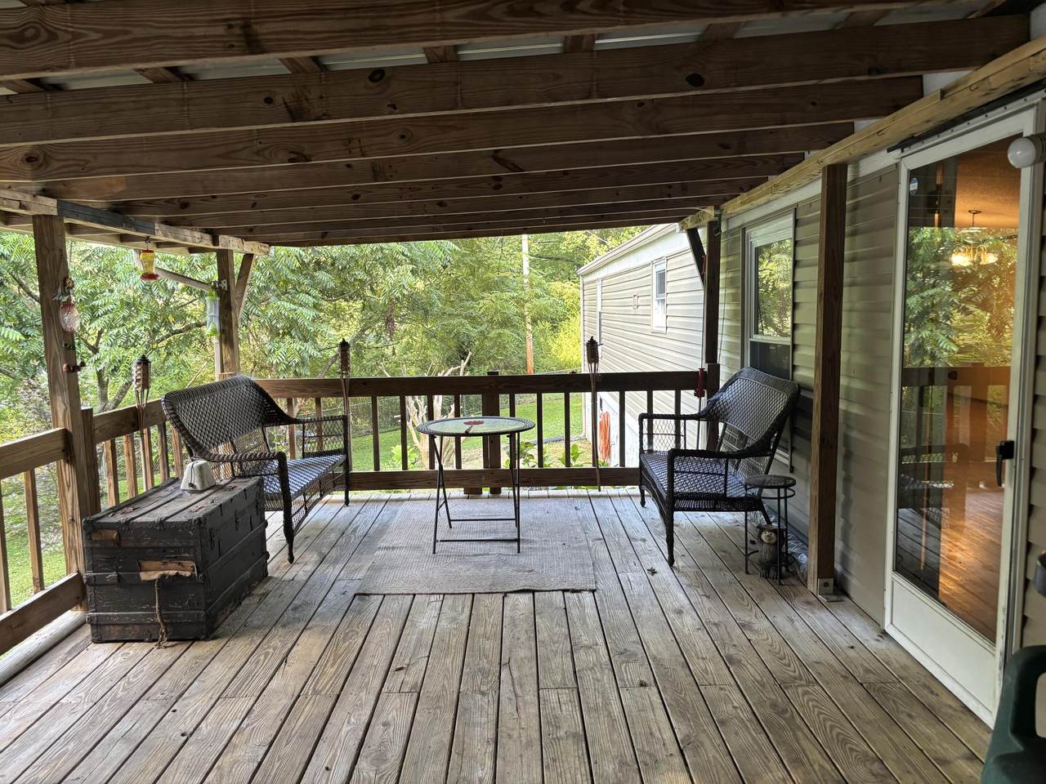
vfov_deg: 53.1
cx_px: 523
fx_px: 786
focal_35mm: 26
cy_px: 392
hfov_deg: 67.3
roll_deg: +1.4
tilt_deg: -6.5
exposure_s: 1/107
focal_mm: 5.96
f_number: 1.6
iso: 125
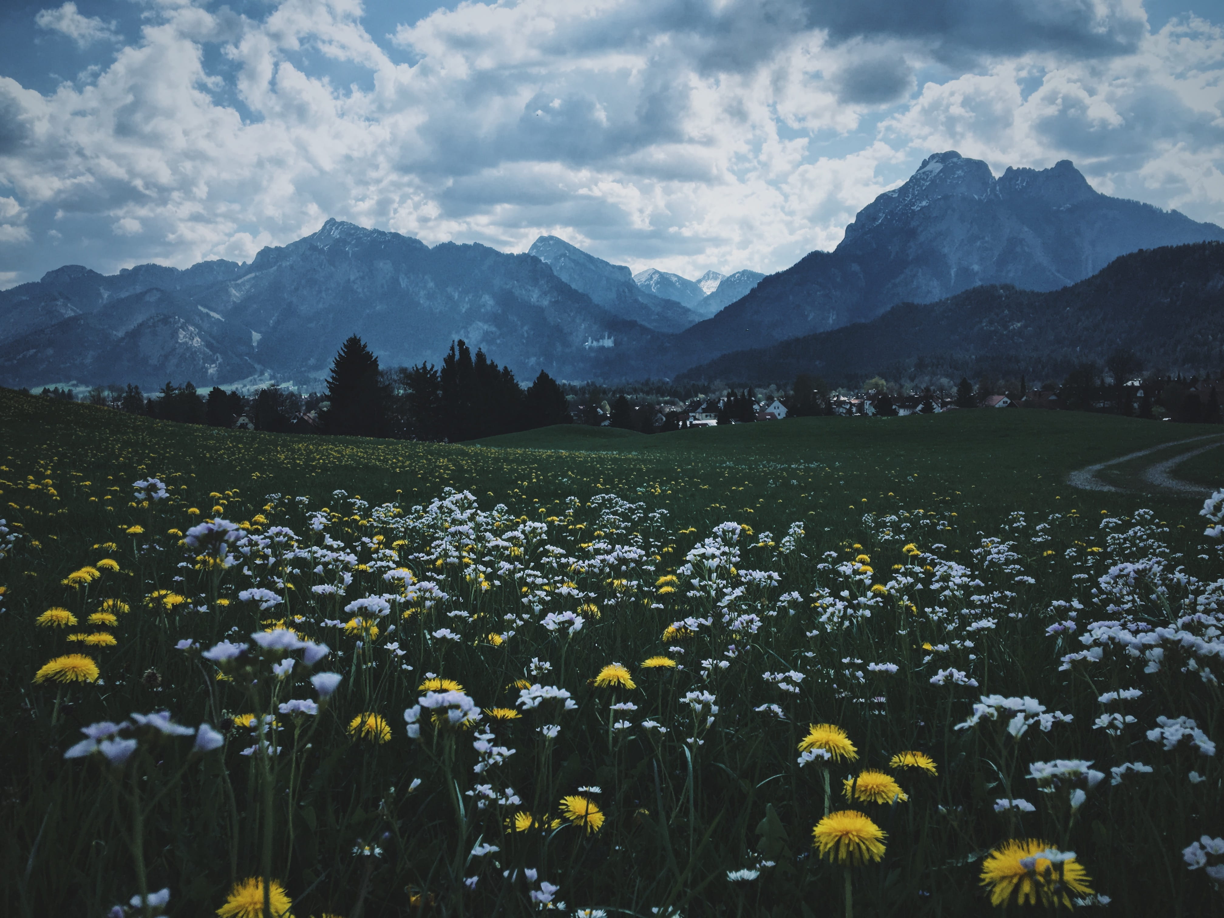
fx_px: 1025
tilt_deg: -3.8
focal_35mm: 29
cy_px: 459
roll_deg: +0.2
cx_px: 612
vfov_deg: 48.2
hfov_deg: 61.7
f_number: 2.2
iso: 25
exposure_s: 1/2959
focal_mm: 4.15
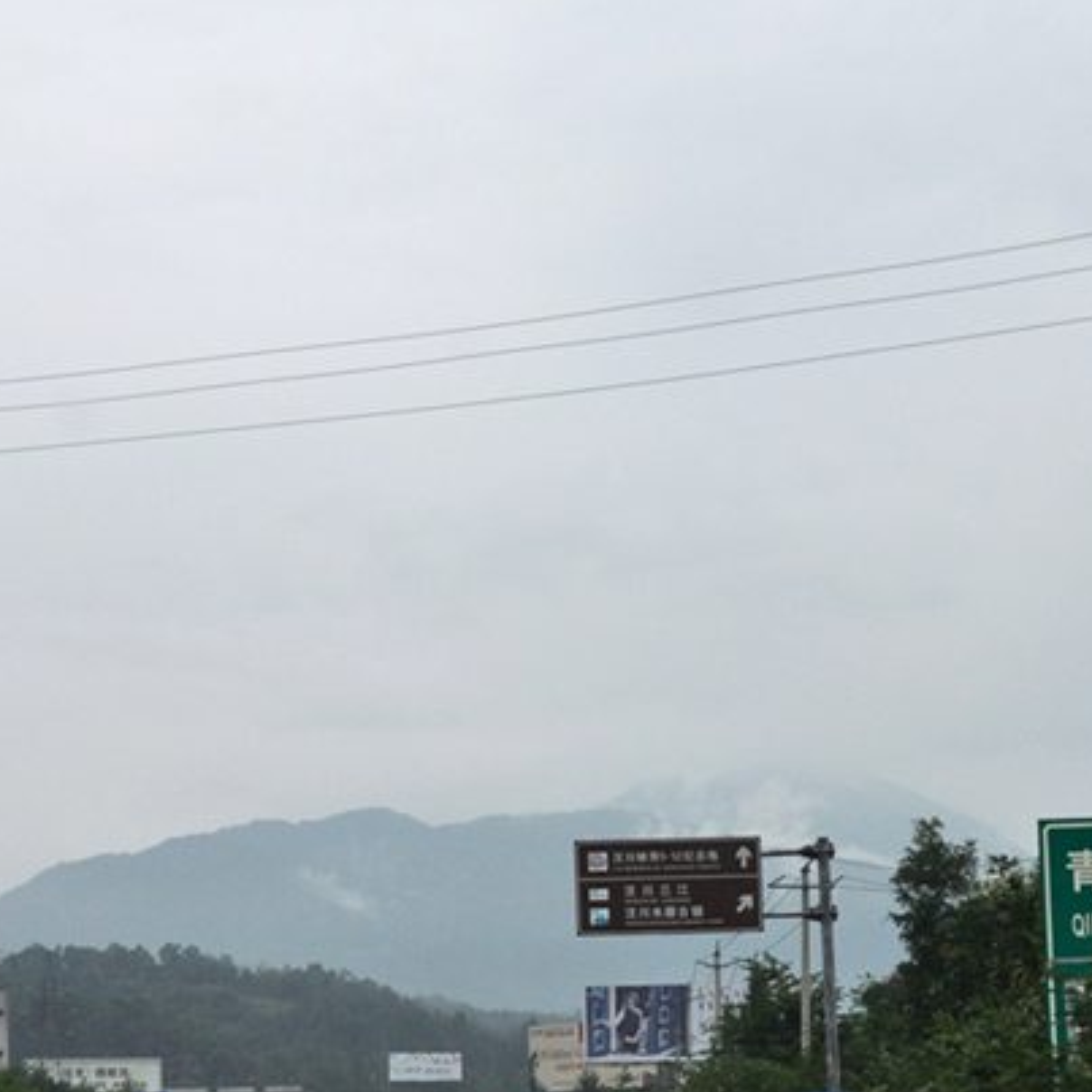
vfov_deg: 14.2
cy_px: 607
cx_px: 564
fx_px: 4390
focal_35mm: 123
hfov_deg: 14.2
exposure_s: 1/250
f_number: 8
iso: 200
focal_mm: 38
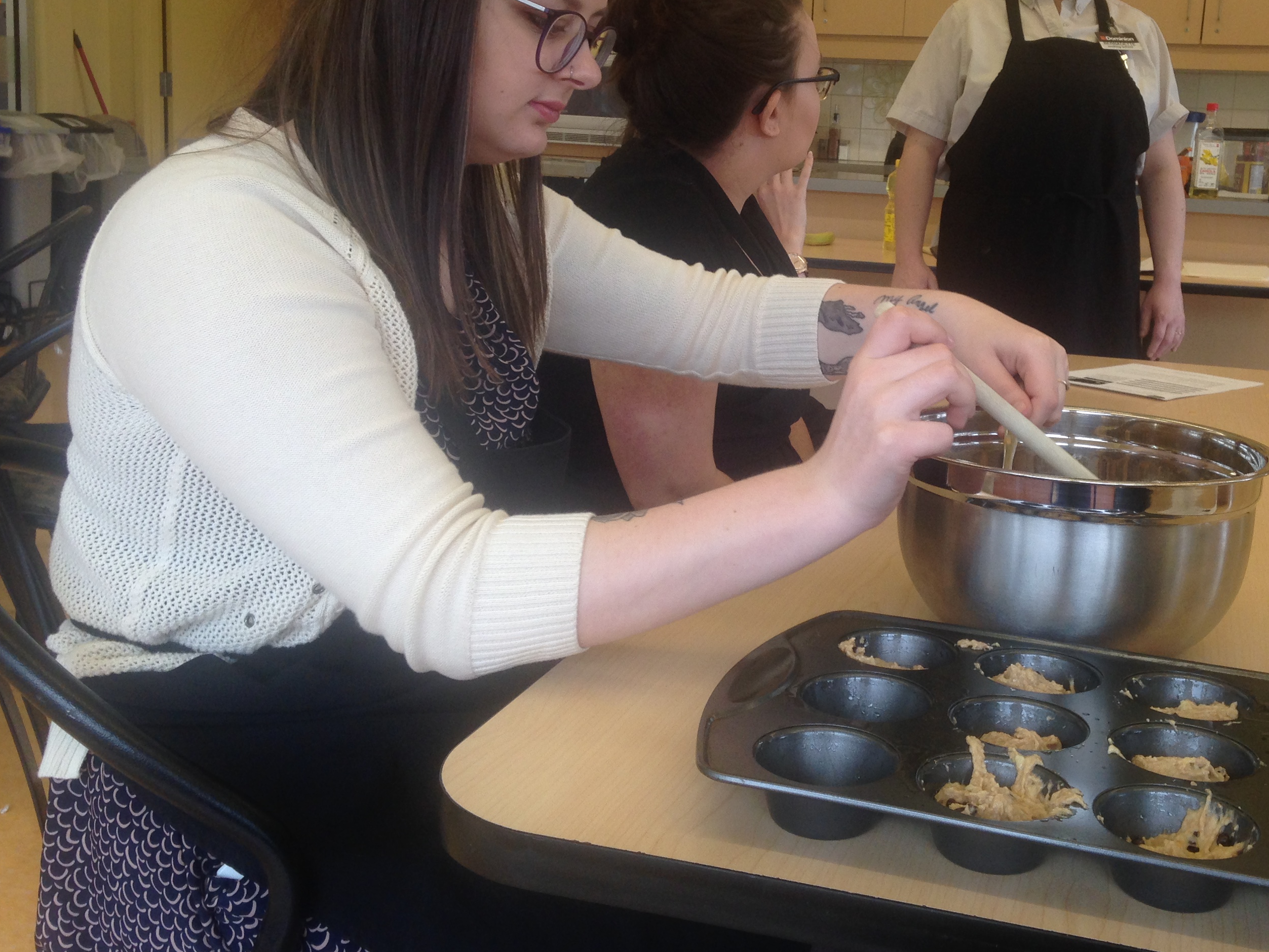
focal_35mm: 43
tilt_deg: -9.1
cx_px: 771
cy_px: 347
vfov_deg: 33.4
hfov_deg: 43.6
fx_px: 1576
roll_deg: -2.4
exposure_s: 1/120
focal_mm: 4.12
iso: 64
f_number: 2.4
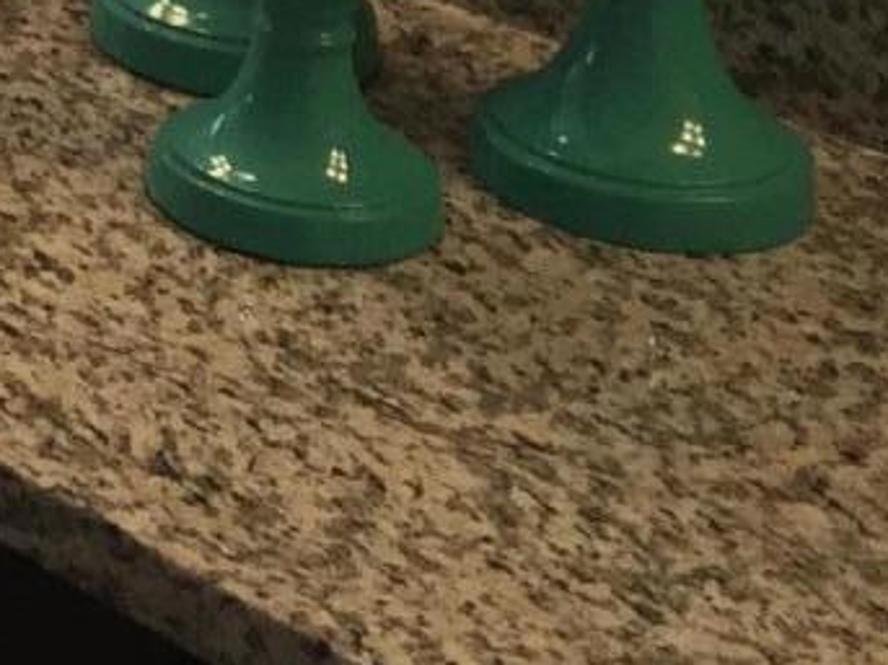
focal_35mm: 169
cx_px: -1067
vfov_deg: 7.8
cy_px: -1237
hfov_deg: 10.4
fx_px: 4334
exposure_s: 1/100
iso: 40
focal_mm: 4.15
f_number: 2.2
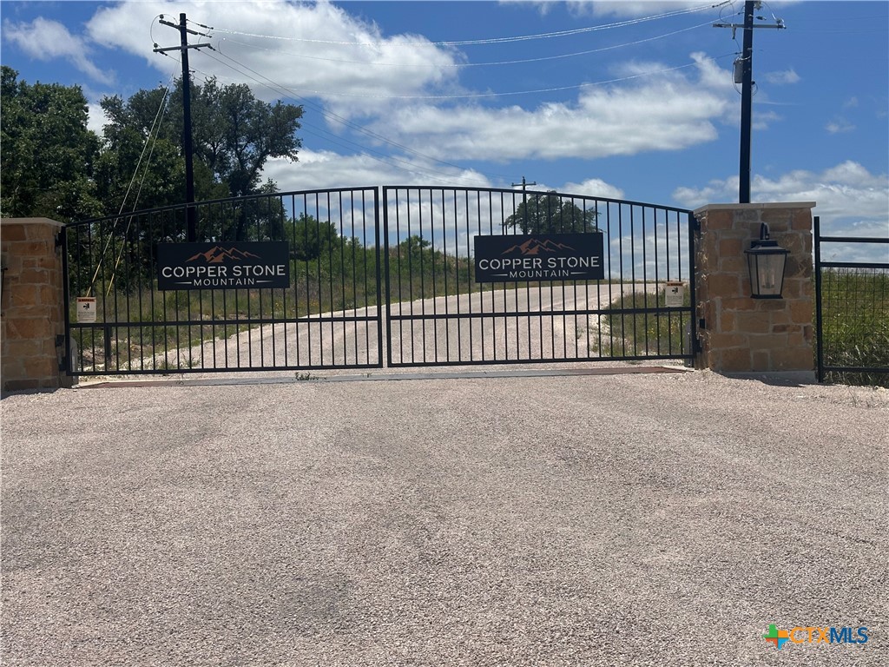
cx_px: 444
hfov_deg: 39.7
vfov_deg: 30.3
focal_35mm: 48
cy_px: 334
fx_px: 1233
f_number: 1.78
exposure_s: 1/8929
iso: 64
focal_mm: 6.86
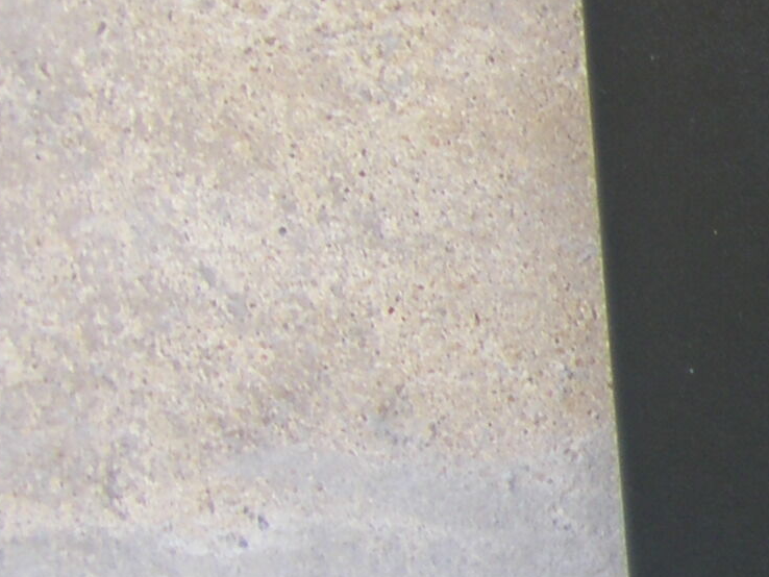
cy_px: 315
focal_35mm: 168
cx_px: 1518
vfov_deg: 8.8
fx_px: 3733
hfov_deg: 10.8
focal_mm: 6.3
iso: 64
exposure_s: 1/50
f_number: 3.5
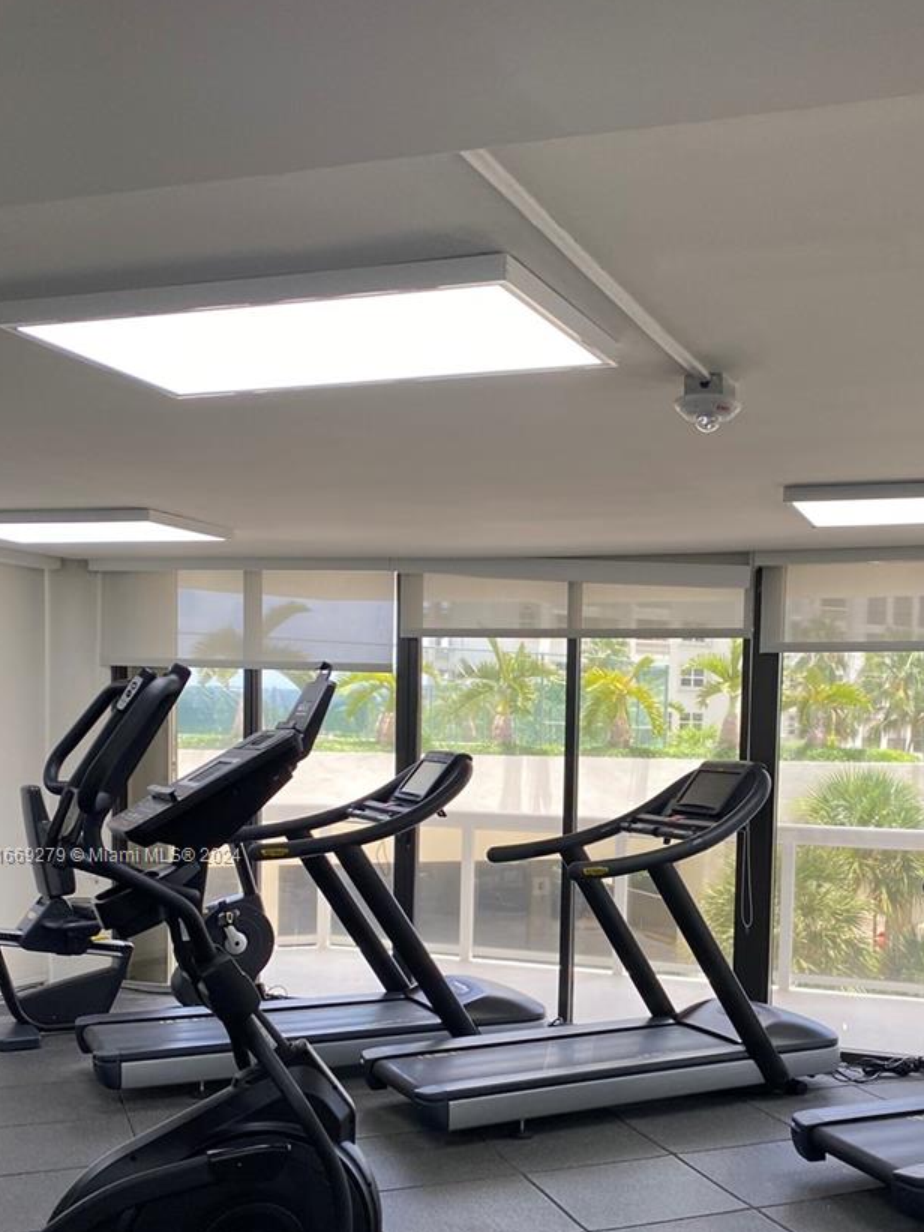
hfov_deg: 37.2
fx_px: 1352
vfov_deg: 47.9
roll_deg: +1.1
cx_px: 642
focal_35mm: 38
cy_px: 857
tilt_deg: -1.6
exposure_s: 1/122
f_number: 1.8
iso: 64
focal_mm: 4.25
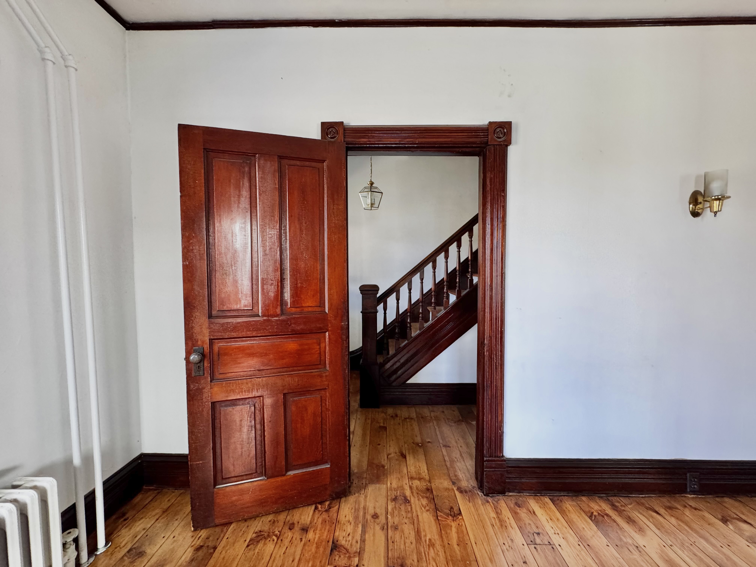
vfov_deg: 85.7
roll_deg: +0.4
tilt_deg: -2.8
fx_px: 306
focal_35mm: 14
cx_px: 378
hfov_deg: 102.1
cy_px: 284
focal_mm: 2.22
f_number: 2.2
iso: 320
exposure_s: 1/94
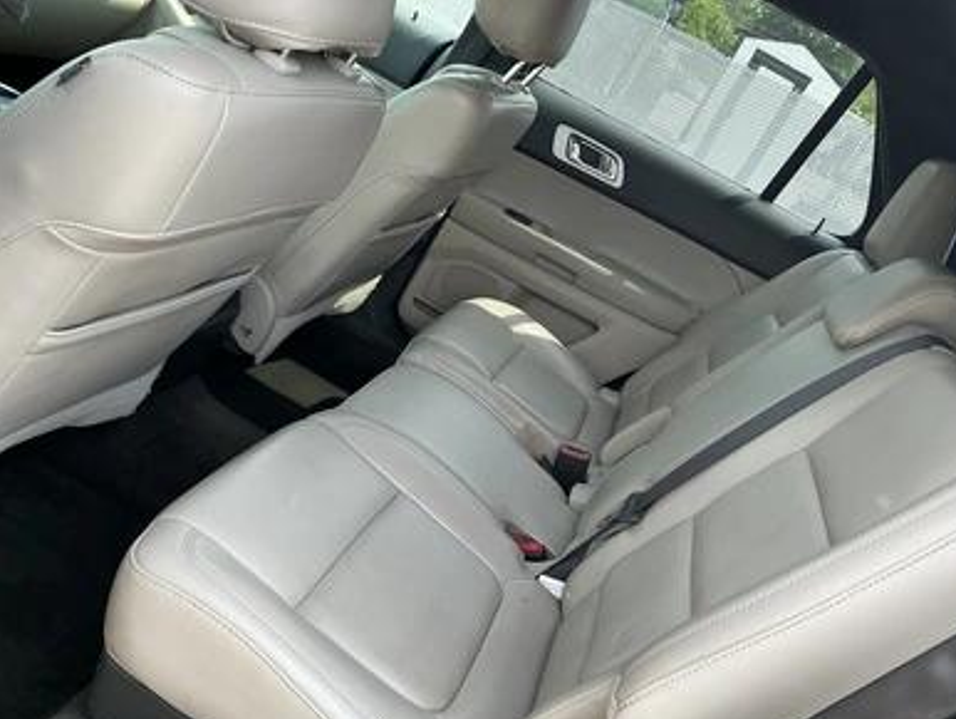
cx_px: 493
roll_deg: -33.2
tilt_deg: -22.3
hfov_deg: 61.6
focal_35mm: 29
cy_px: 369
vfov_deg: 48.3
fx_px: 801
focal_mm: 3
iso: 25
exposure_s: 1/150
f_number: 1.8
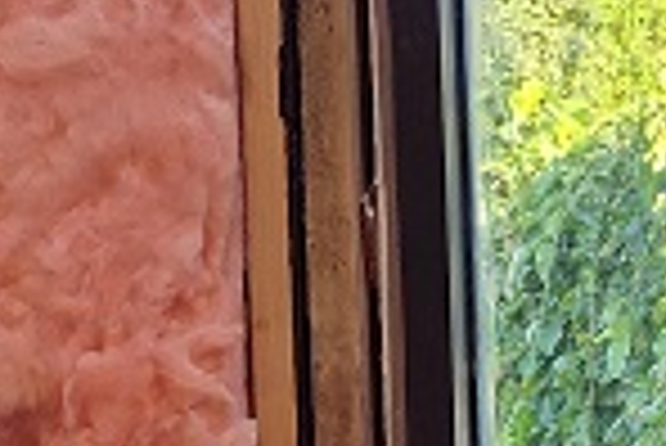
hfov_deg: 12.2
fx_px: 3055
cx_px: -99
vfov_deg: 8.2
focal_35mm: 165
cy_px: 667
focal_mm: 5.56
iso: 275
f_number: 1.8
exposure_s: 1/120
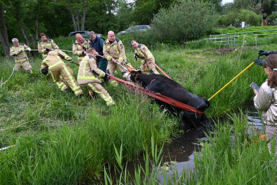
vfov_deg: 42.4
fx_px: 239
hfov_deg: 60.3
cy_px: 92
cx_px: 138
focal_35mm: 31
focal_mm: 21
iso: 2000
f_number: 10
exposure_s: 1/400
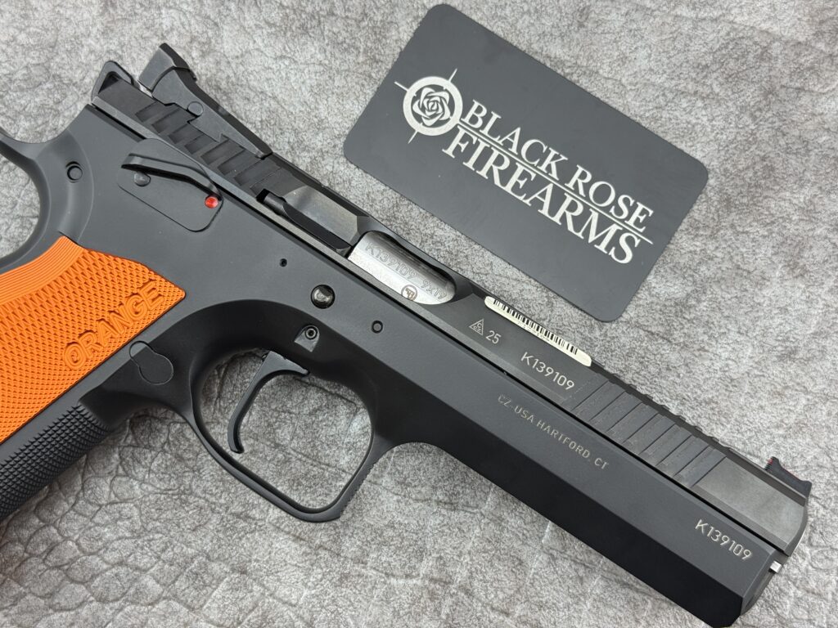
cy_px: 314
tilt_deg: -87.2
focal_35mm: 48
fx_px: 1162
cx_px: 419
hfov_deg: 39.7
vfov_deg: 30.3
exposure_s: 1/120
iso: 64
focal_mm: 6.76
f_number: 1.78
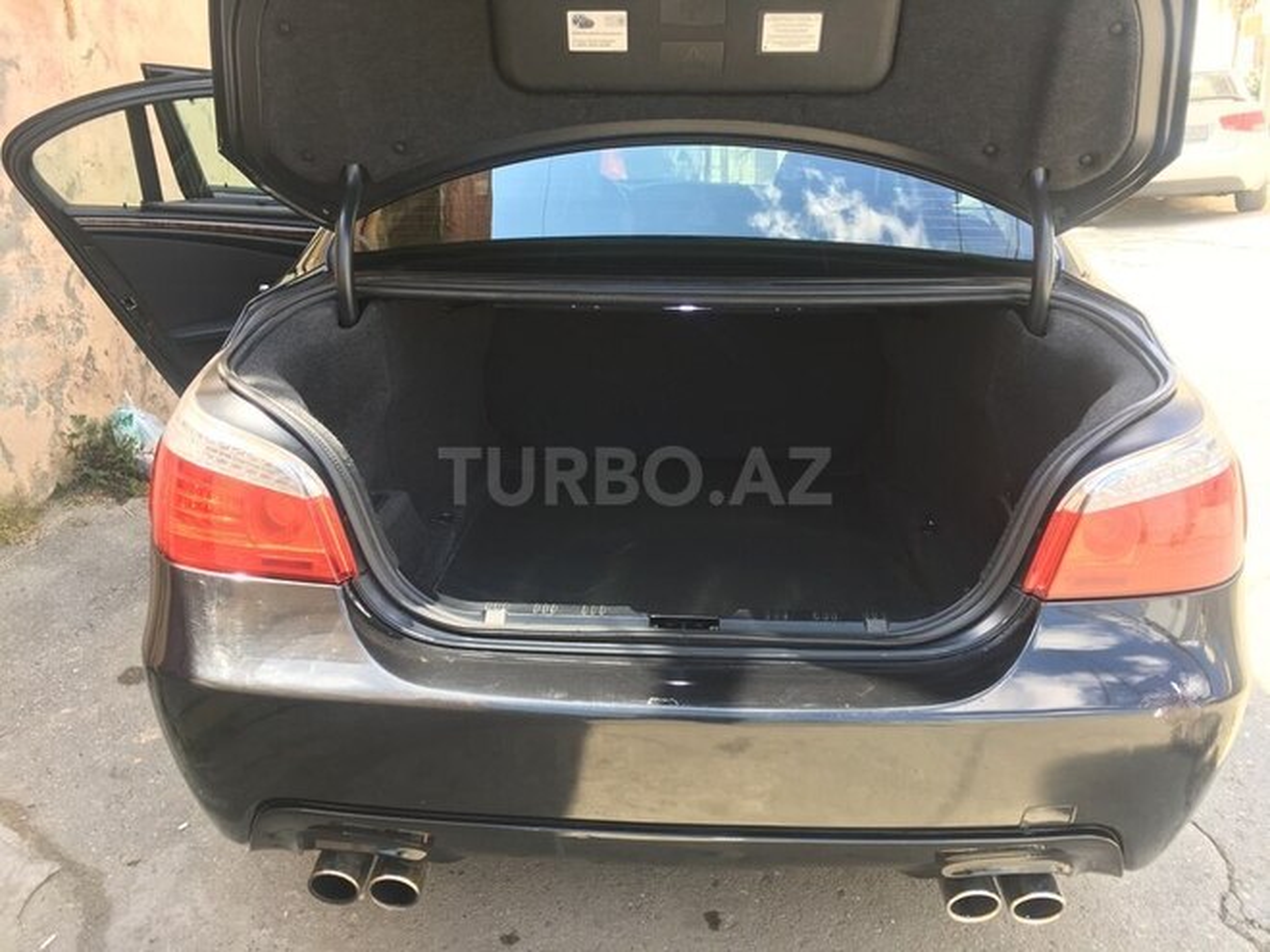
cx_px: 635
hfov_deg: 61.7
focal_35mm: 29
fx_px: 1064
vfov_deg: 48.2
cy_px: 476
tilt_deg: -14.2
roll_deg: +2.3
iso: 25
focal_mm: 4.15
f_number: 2.2
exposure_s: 1/100
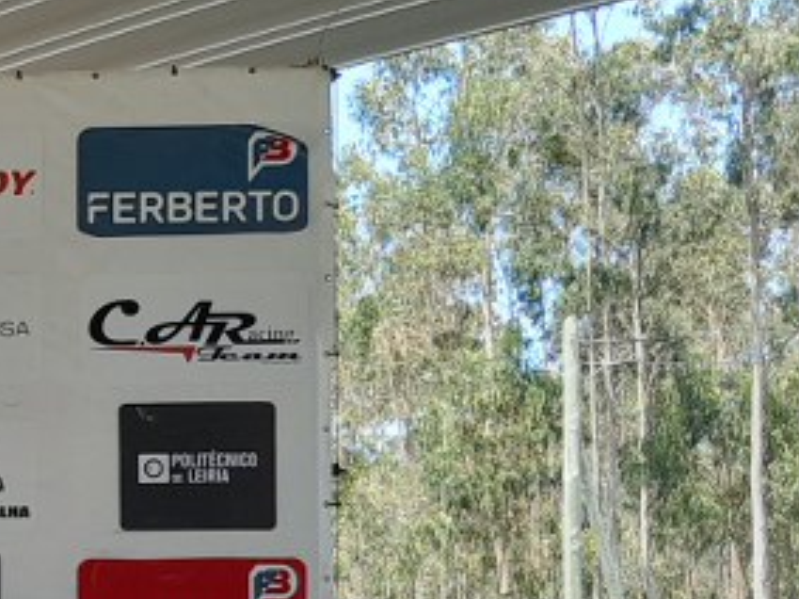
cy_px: 678
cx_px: -549
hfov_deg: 17.2
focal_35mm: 98
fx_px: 2261
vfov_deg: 14.7
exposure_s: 1/100
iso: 40
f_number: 1.8
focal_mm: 3.98
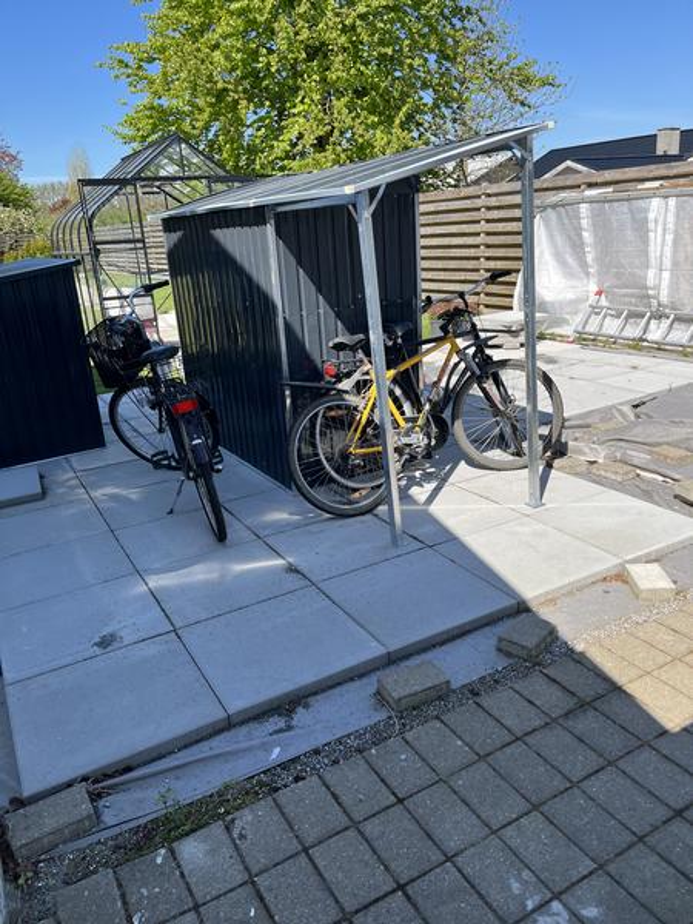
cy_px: 462
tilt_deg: -15.2
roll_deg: +6.6
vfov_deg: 67.3
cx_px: 346
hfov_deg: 53.1
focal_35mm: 26
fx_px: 694
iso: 50
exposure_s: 1/1441
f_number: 1.6
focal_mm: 5.1
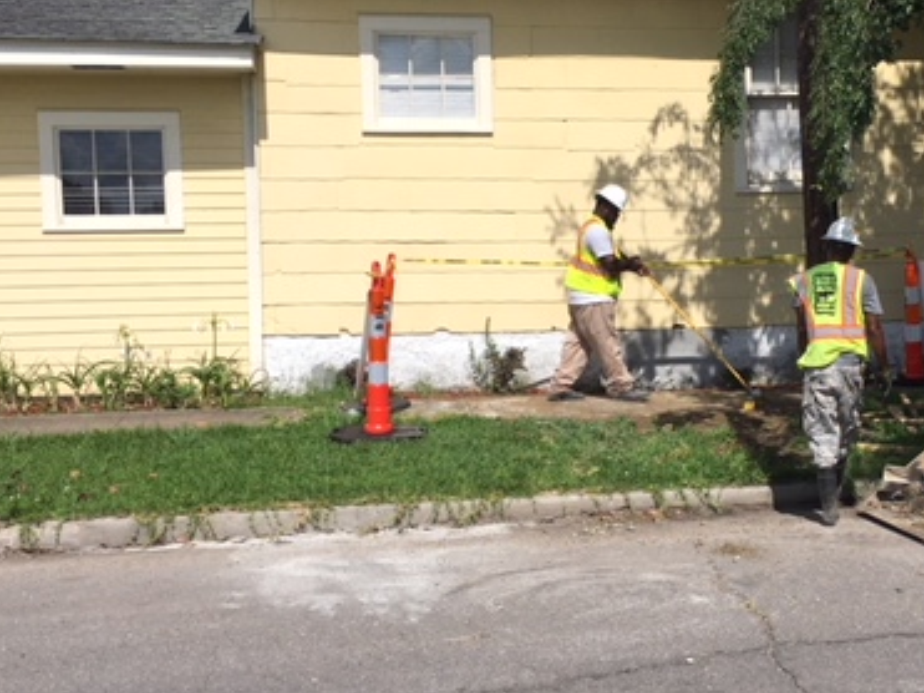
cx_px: 638
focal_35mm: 50
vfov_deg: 29.1
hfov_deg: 37.7
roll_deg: -0.1
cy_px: 349
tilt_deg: -4.7
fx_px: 1334
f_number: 2.2
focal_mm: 4.15
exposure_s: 1/3344
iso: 25
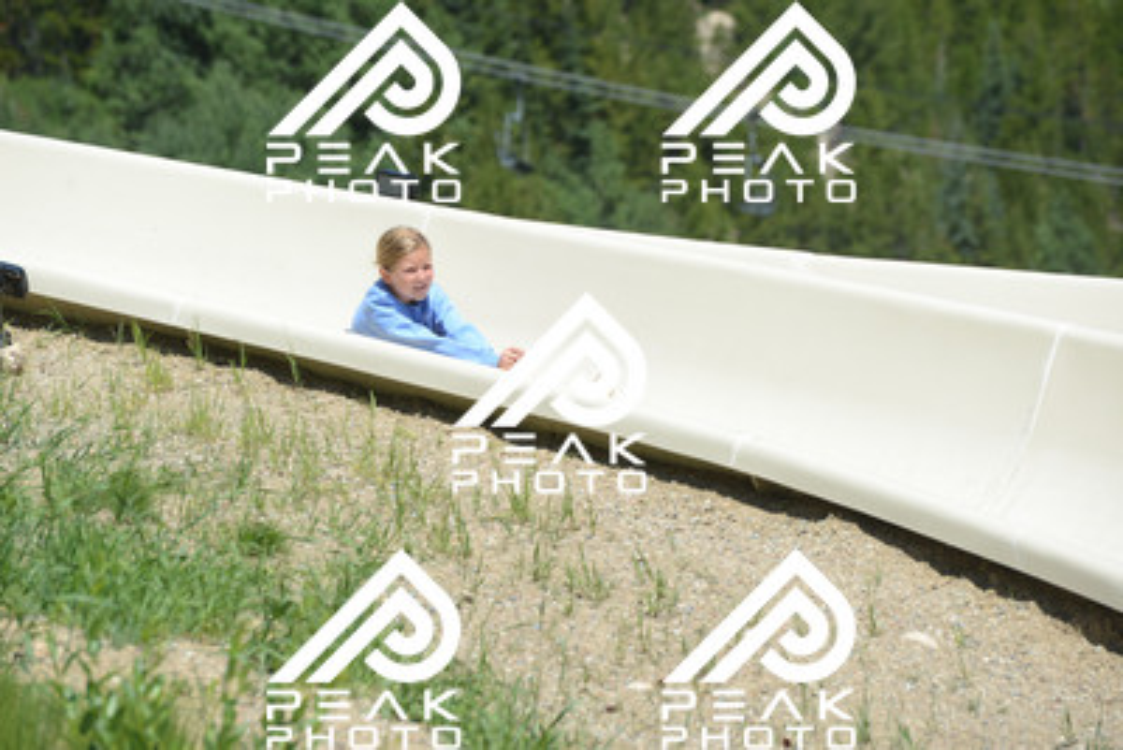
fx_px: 6085
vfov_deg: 7.0
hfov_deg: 10.5
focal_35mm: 195
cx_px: 562
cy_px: 375
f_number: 6.3
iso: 400
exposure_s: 1/1250
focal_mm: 195
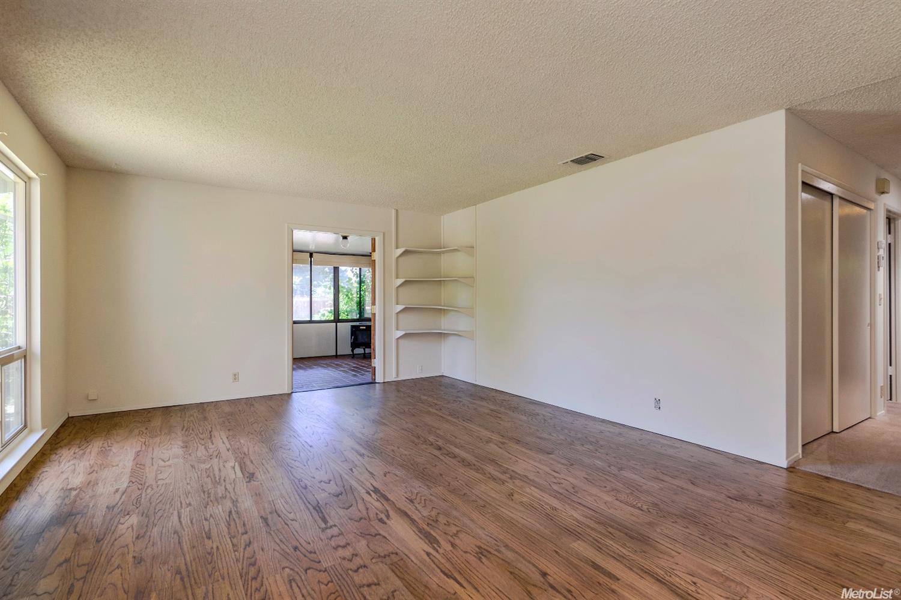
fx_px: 400
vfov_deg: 73.7
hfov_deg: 96.7
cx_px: 450
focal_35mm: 16
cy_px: 300
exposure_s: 1/20
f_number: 5
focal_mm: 11
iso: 100
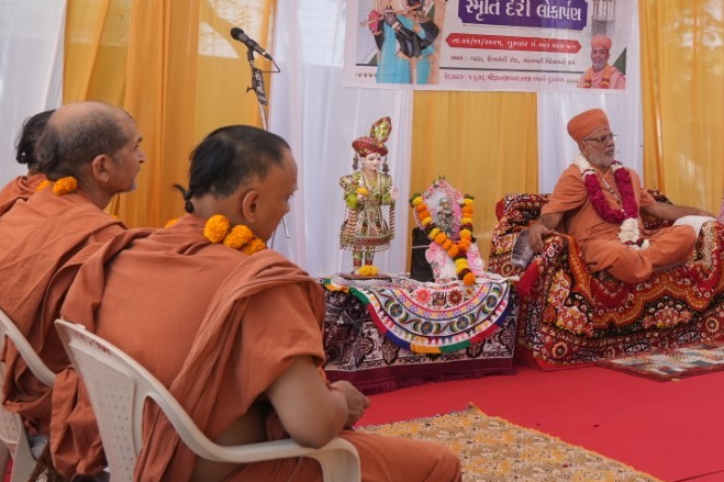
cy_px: 66
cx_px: 782
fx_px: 1186
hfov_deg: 30.6
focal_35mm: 59
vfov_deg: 22.5
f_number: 7.1
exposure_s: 1/125
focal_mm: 24
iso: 200
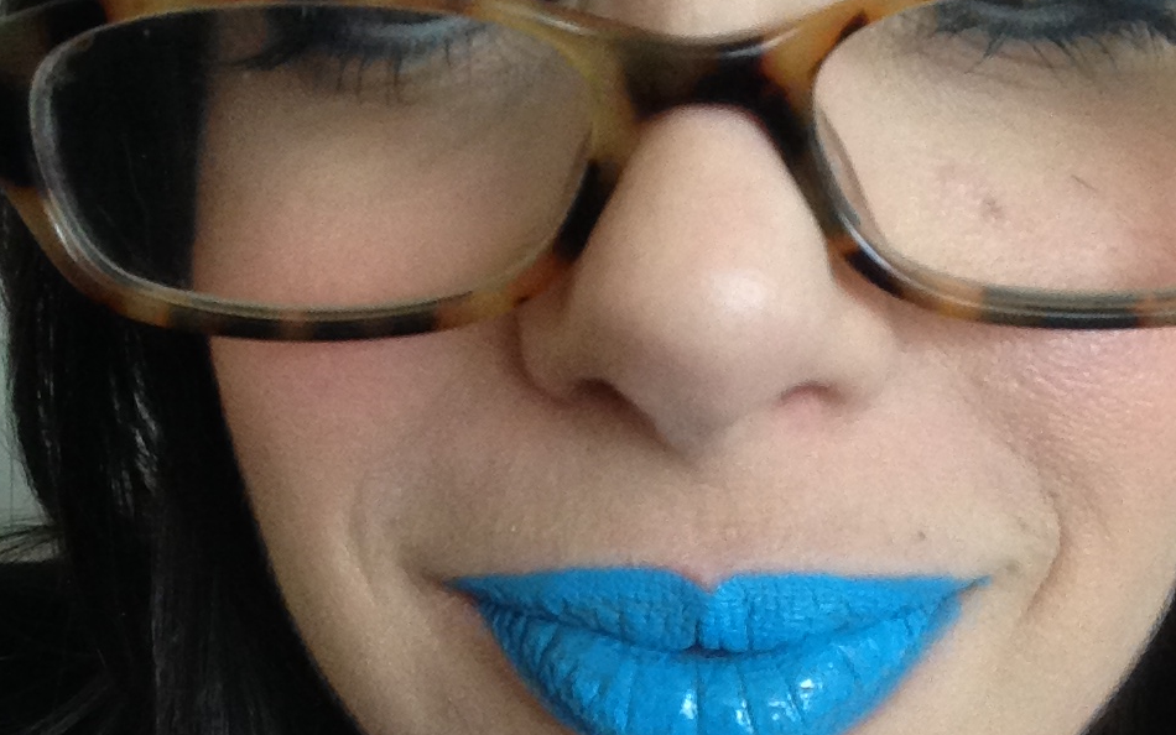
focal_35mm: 50
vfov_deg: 25.7
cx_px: 590
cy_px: 506
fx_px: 1603
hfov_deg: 40.3
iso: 160
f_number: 2.4
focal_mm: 2.18
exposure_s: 1/30
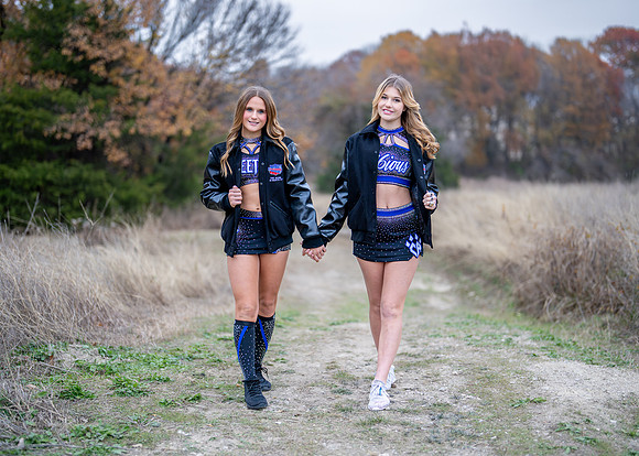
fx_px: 1024
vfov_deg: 25.1
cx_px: 316
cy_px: 232
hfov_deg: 34.7
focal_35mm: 56
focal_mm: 50
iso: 400
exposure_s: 1/1000
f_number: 1.2
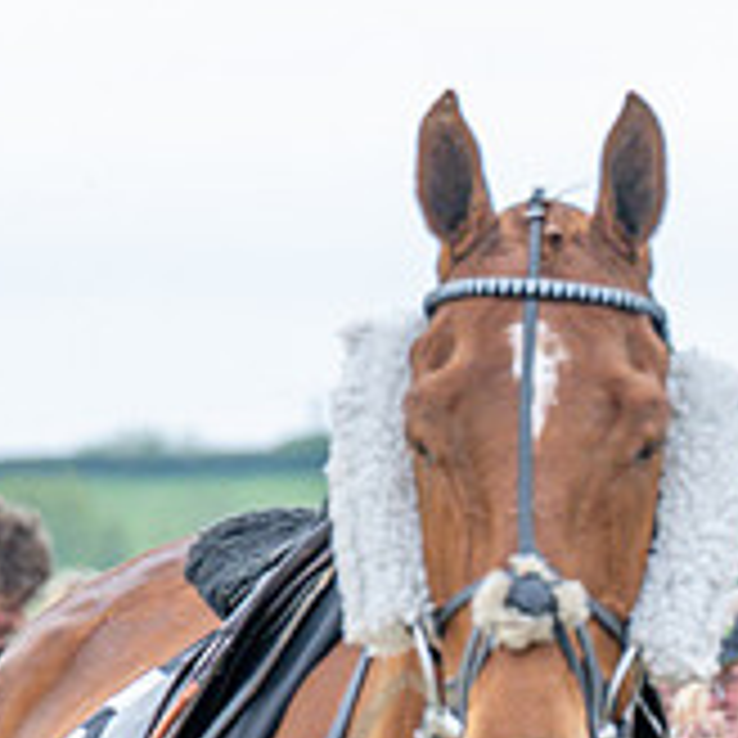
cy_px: 917
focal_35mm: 749
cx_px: 1024
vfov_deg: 2.3
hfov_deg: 2.3
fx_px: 18066
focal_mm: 120
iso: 400
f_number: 4.5
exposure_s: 1/640
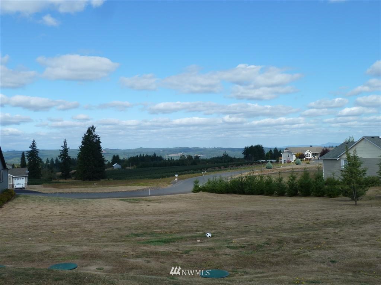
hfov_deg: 50.1
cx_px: 190
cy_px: 142
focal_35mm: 37
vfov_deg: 38.7
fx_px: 407
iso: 80
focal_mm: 6.1
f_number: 5
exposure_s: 1/500
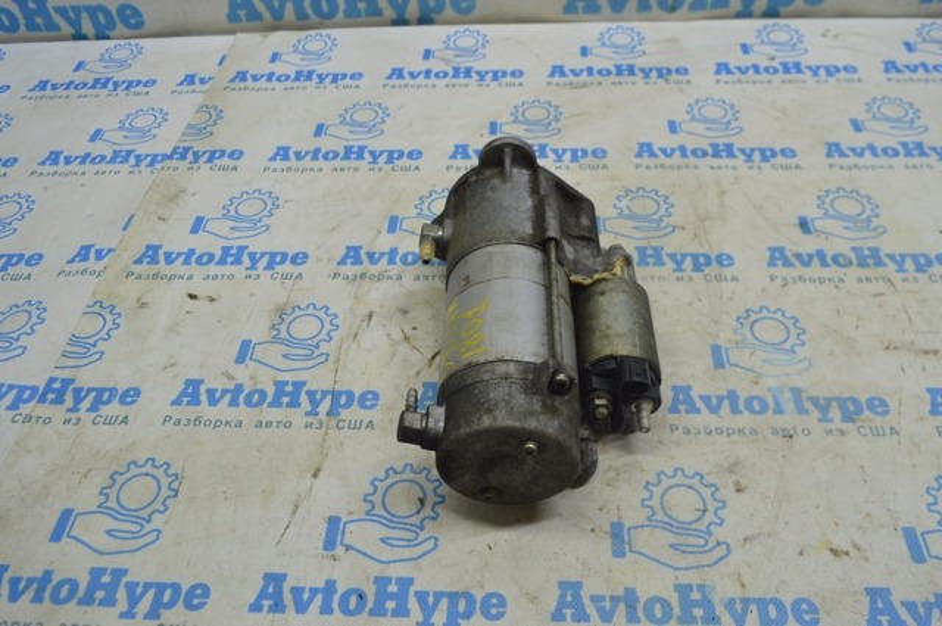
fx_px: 784
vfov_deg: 43.5
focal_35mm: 30
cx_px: 471
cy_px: 313
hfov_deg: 62.0
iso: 400
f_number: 5.6
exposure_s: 1/40
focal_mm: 20
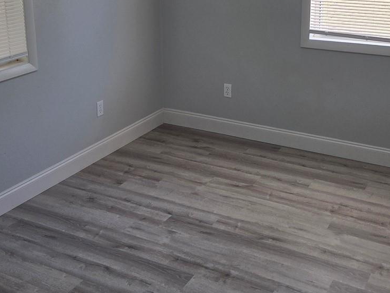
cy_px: 55
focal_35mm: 50
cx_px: 227
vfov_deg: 28.4
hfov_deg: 38.1
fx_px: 563
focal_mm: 5.4
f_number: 1.8
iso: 50
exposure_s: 1/120
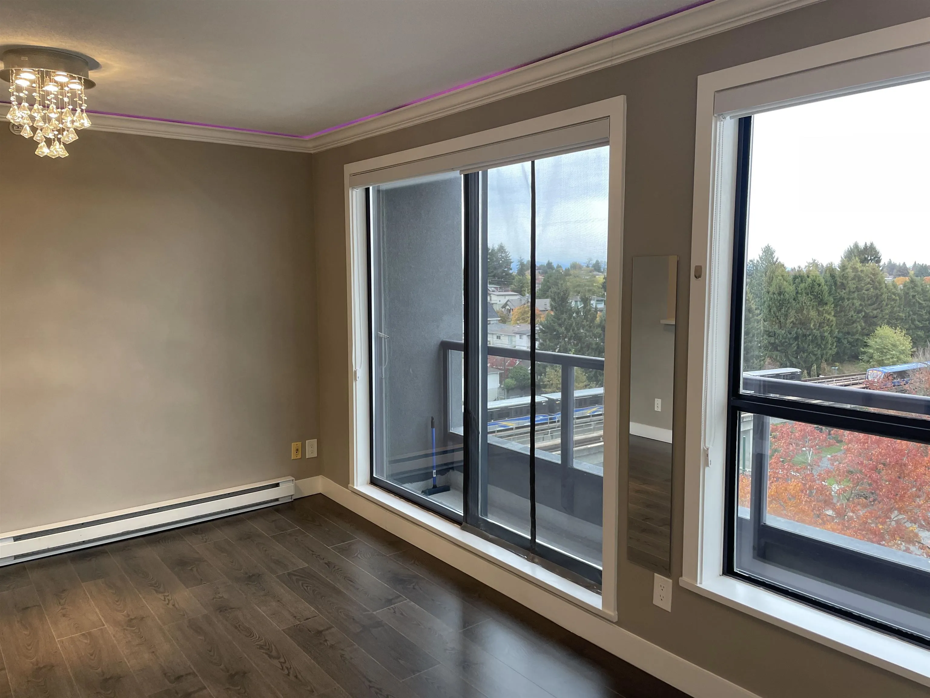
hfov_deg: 67.3
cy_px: 349
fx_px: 699
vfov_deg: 53.1
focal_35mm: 26
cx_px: 465
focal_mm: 4.2
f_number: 1.6
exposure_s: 1/120
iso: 100
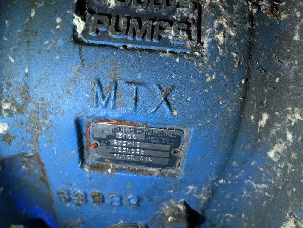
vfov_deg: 53.1
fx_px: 228
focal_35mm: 26
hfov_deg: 67.3
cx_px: 152
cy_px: 114
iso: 800
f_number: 1.6
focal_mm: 5.1
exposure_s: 1/30
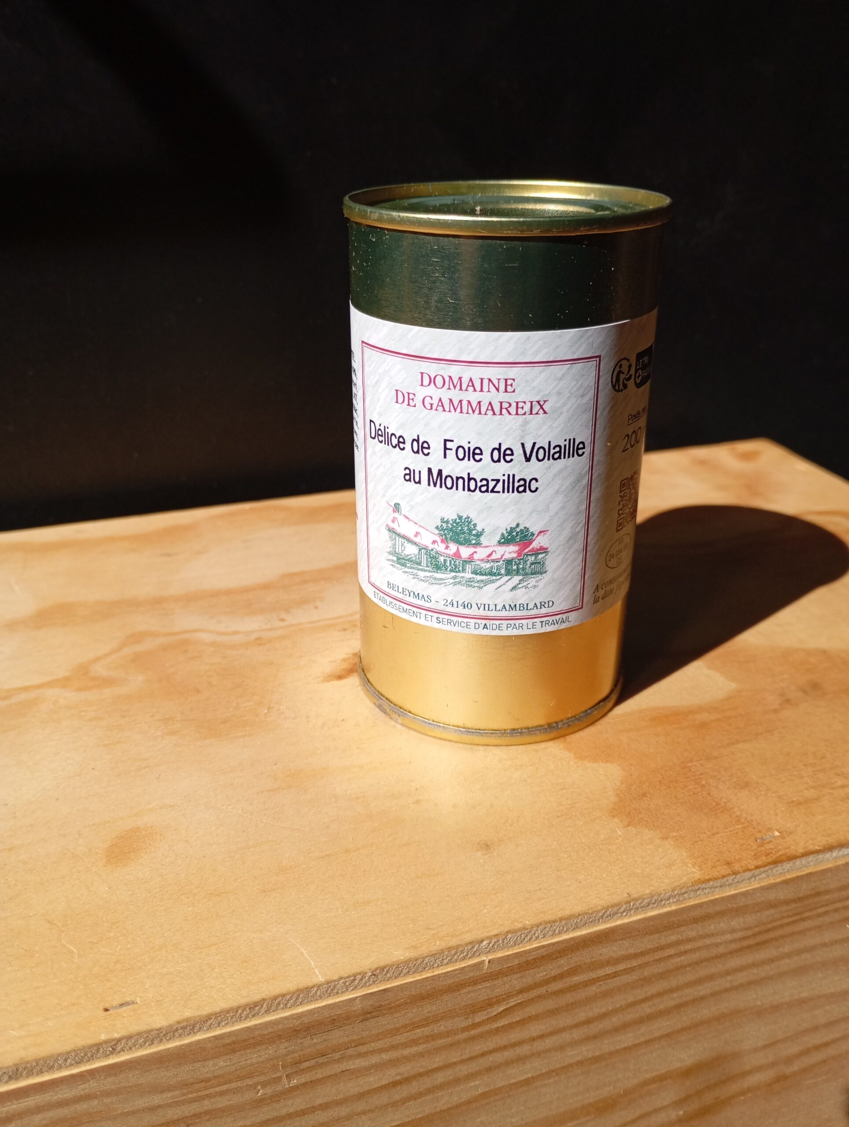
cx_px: 424
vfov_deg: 63.4
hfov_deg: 49.9
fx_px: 913
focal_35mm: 28
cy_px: 564
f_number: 1.8
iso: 111
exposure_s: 1/1712
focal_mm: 4.27
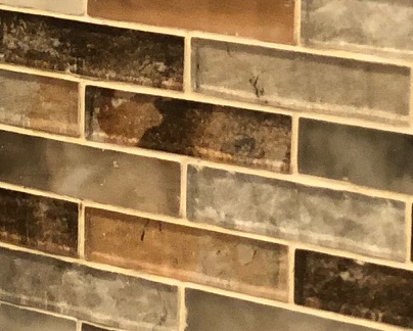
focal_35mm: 253
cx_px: -585
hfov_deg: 7.2
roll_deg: +1.5
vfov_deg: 6.1
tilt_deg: -10.7
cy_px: 124
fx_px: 3095
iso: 100
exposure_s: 1/30
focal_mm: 6
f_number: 2.4
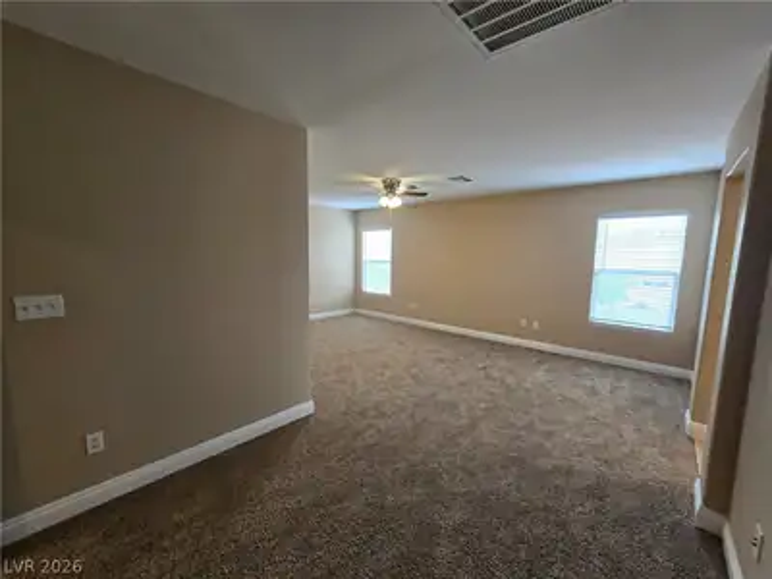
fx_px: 290
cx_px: 386
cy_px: 290
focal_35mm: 13
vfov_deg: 89.9
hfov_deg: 106.2
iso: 125
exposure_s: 1/60
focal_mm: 2.2
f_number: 2.2
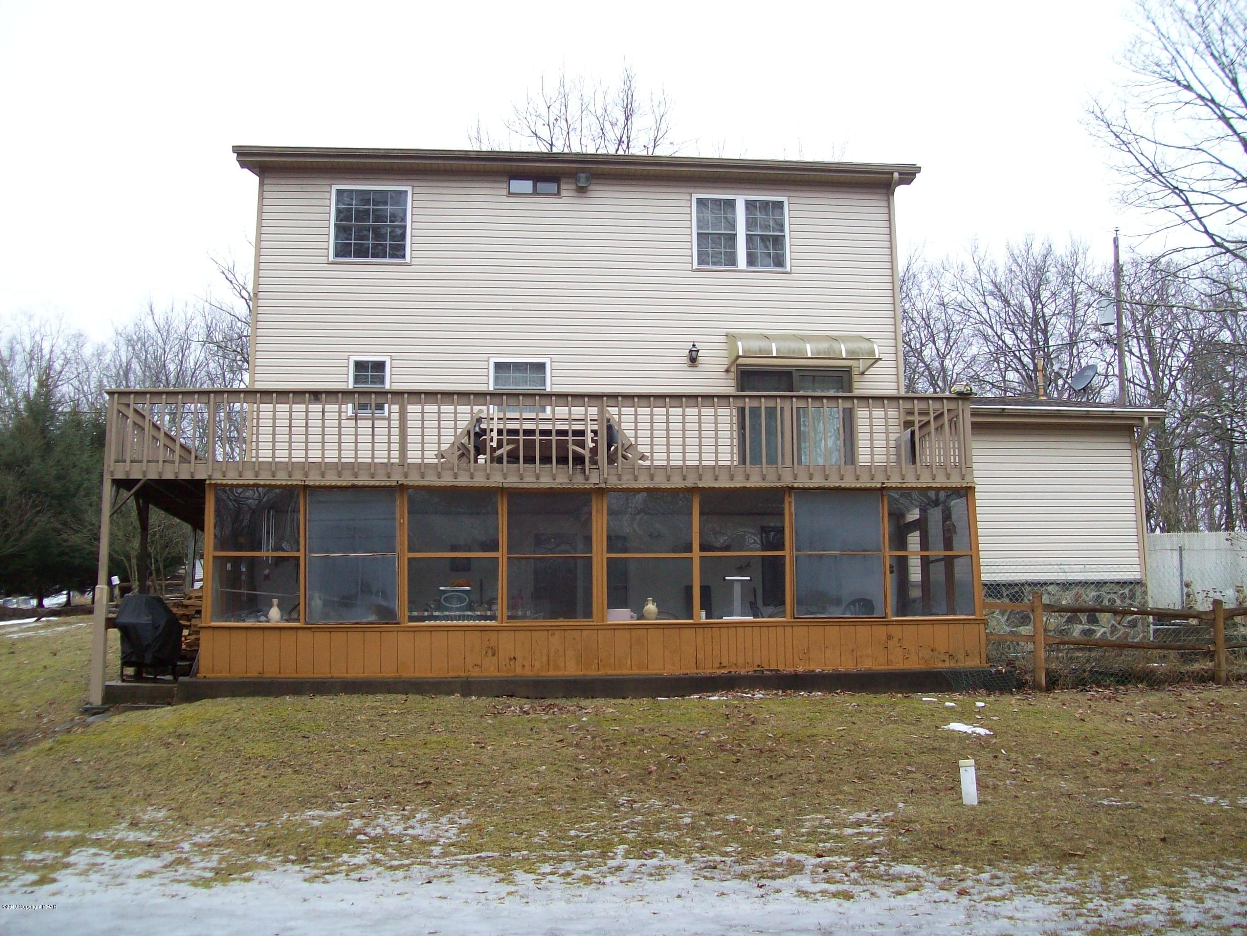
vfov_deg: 39.7
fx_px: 1297
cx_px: 624
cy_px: 468
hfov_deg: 51.4
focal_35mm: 36
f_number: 2.7
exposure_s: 1/286
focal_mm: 6
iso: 80
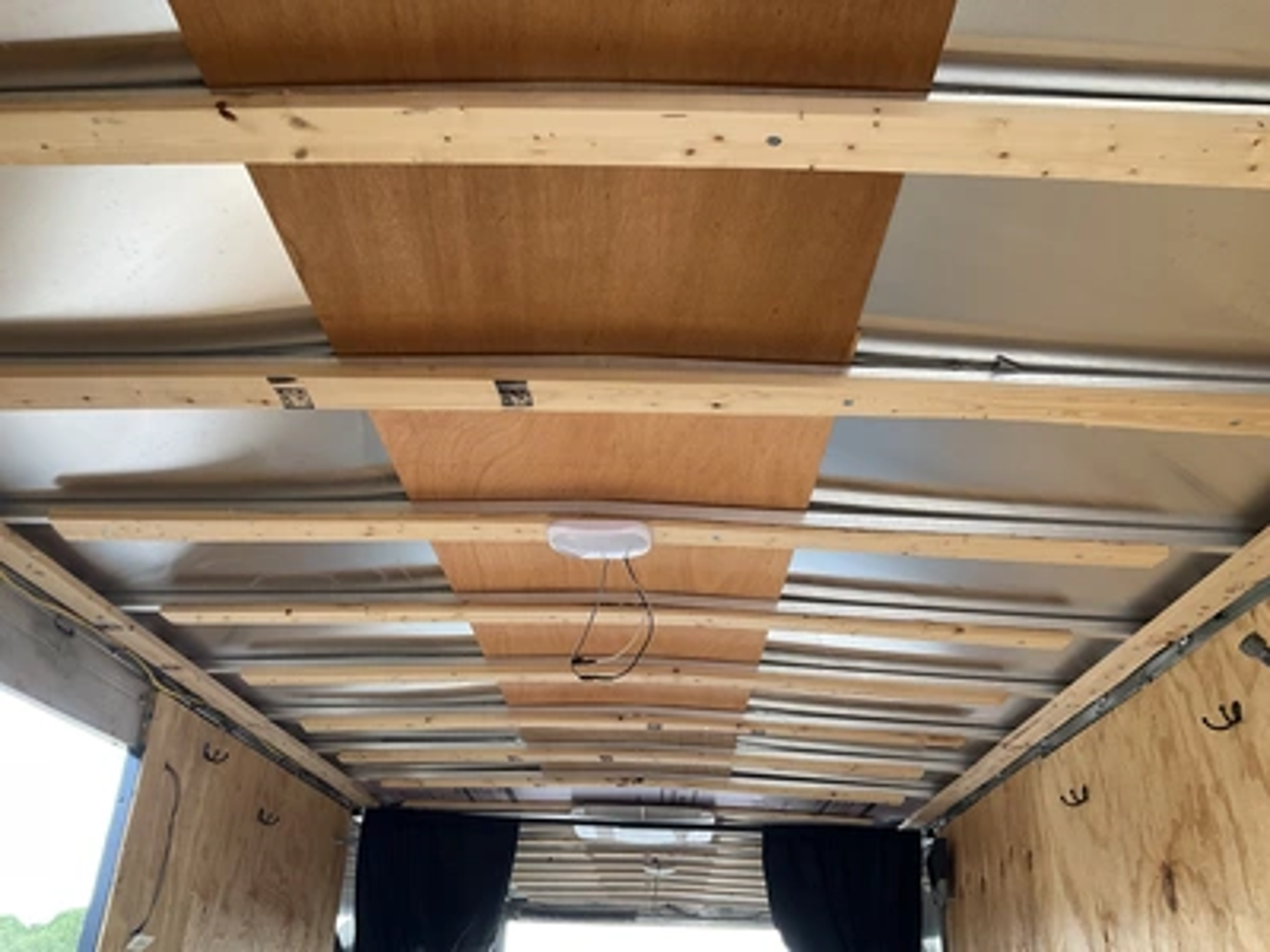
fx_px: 1064
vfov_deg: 48.2
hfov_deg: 61.7
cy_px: 476
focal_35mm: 29
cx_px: 635
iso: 64
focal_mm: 3
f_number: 1.8
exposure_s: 1/109
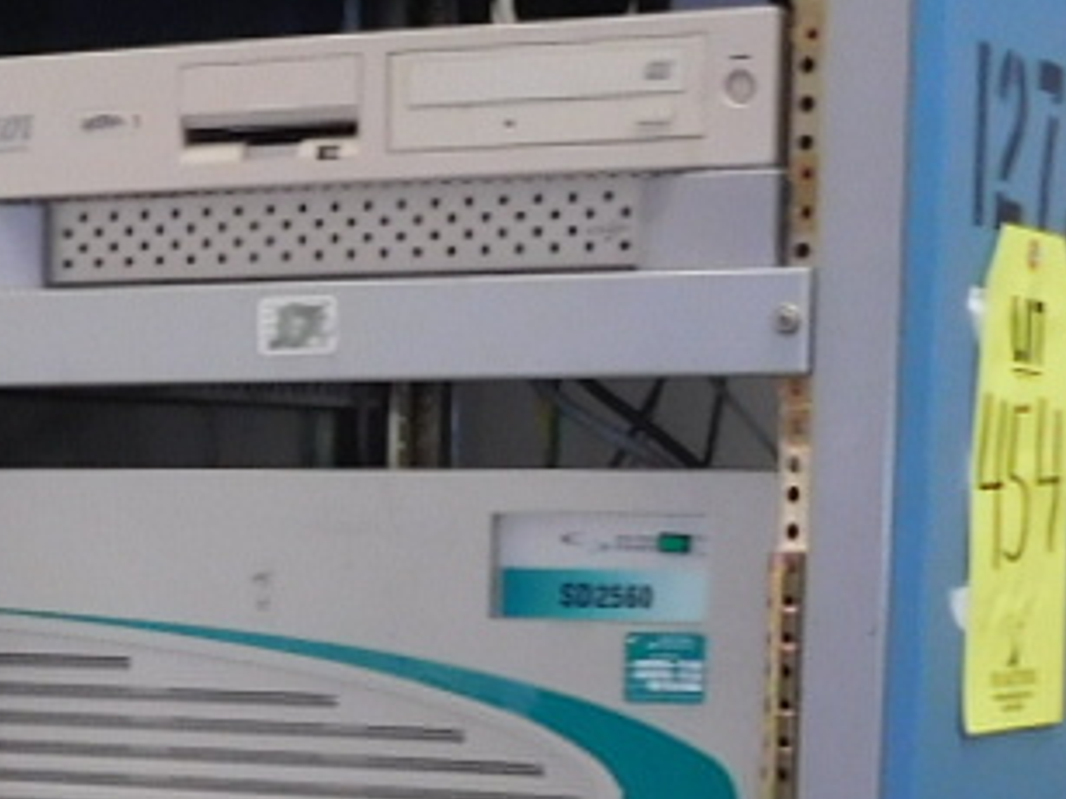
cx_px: -49
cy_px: 1164
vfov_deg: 11.8
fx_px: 3694
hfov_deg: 16.0
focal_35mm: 120
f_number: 3
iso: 125
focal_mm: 4
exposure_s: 1/30
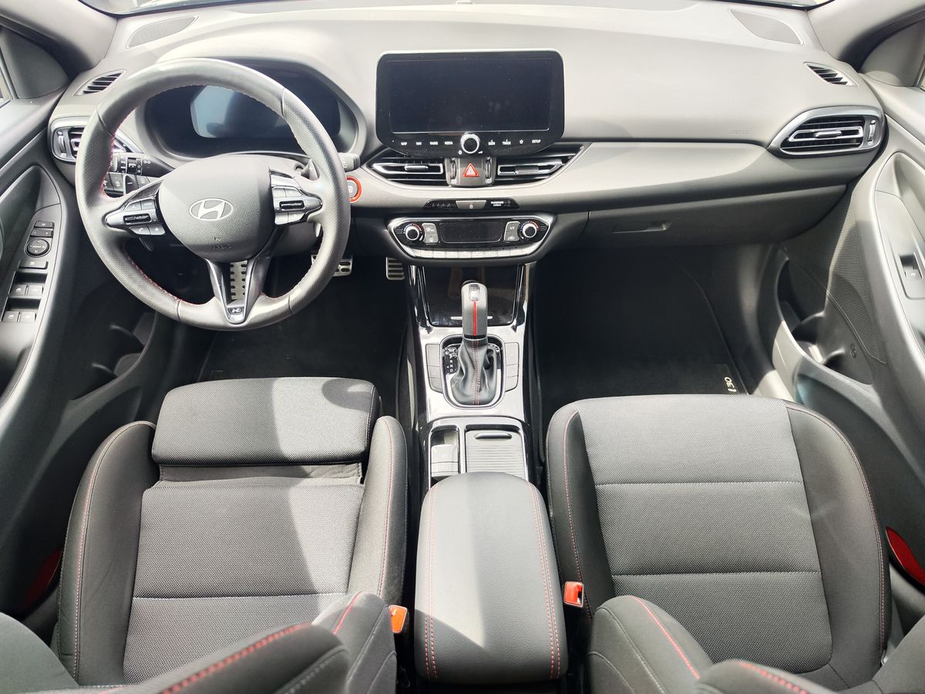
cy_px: 347
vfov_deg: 58.9
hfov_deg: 73.9
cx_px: 462
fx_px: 615
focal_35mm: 23
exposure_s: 1/100
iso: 150
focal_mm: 7.01
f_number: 1.69
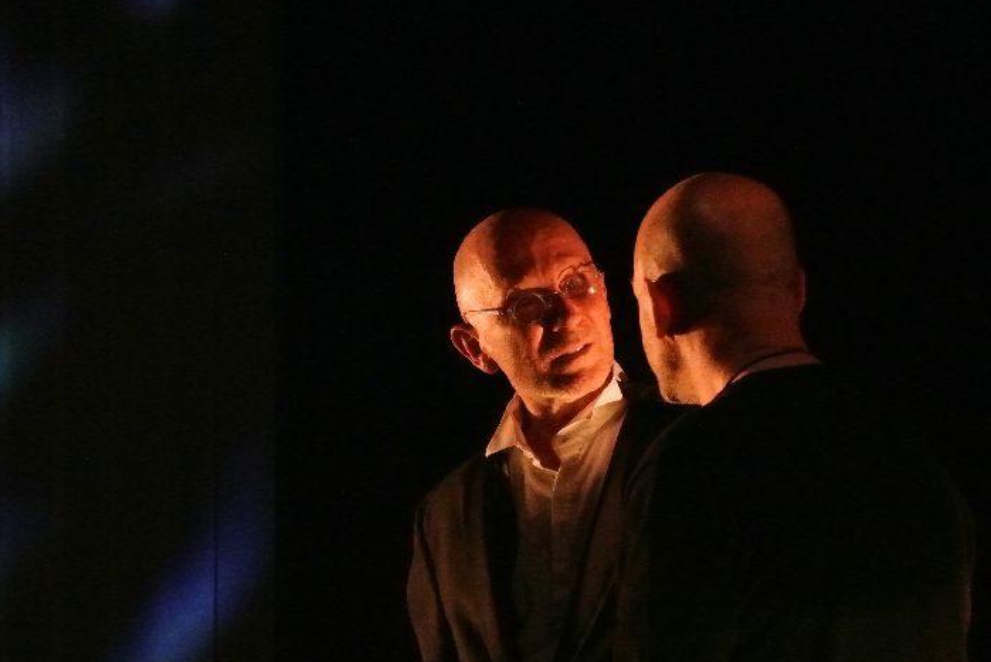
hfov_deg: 10.8
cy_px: 335
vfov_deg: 7.2
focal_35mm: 190
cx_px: 537
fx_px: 5233
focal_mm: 61.6
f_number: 4.5
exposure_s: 1/50
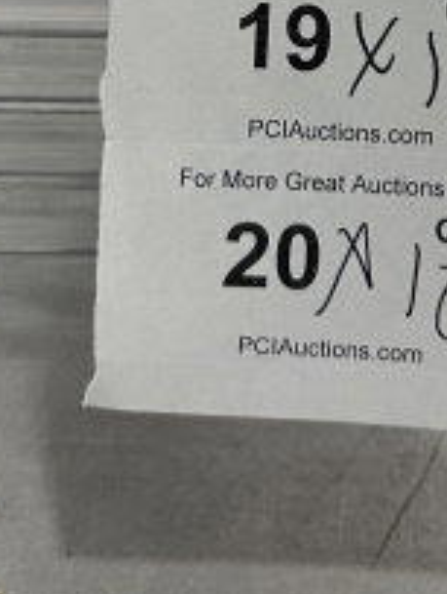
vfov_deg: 17.8
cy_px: -350
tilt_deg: -17.1
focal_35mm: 96
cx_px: 336
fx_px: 1648
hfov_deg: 15.4
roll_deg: -0.5
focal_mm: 6.86
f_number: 1.78
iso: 125
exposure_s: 1/121
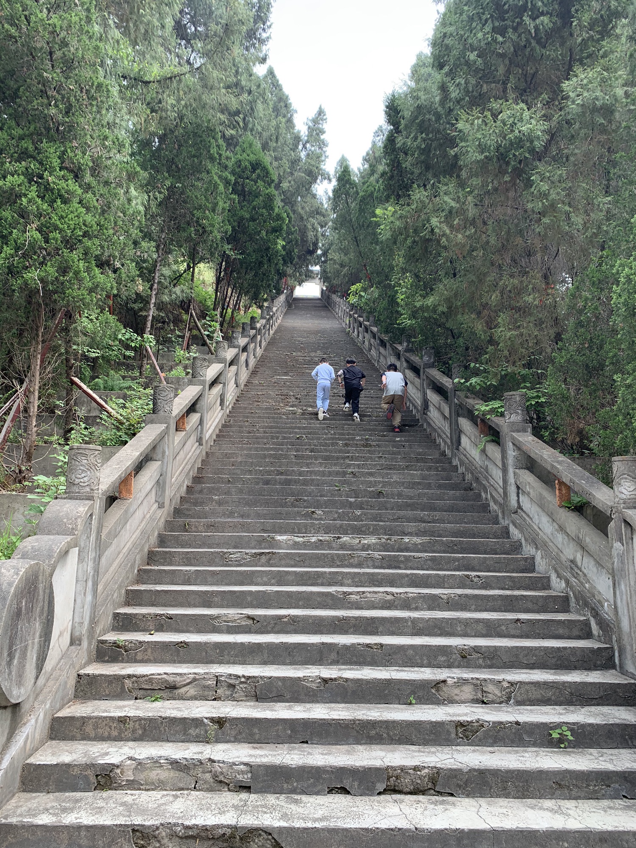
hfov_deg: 53.1
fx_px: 637
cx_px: 318
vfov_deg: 67.3
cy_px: 424
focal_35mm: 26
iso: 25
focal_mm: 4.25
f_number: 1.8
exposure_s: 1/455
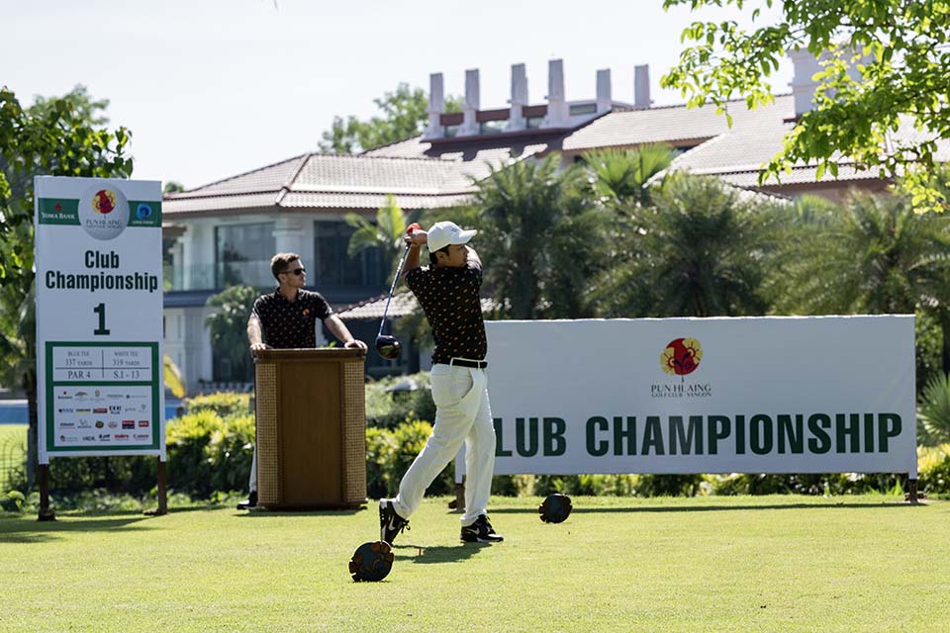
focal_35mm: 110
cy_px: 316
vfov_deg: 12.5
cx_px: 475
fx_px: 2903
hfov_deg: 18.6
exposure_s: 1/800
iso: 320
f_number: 6.3
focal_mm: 110
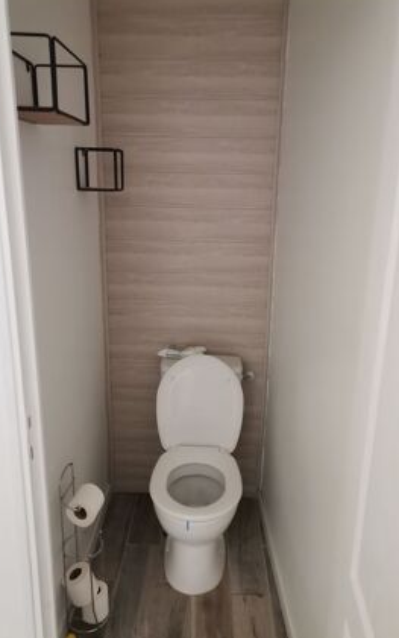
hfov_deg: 44.6
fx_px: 486
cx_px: 194
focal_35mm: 28
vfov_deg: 66.4
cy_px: 317
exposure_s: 1/50
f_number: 1.8
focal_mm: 4.75
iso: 500
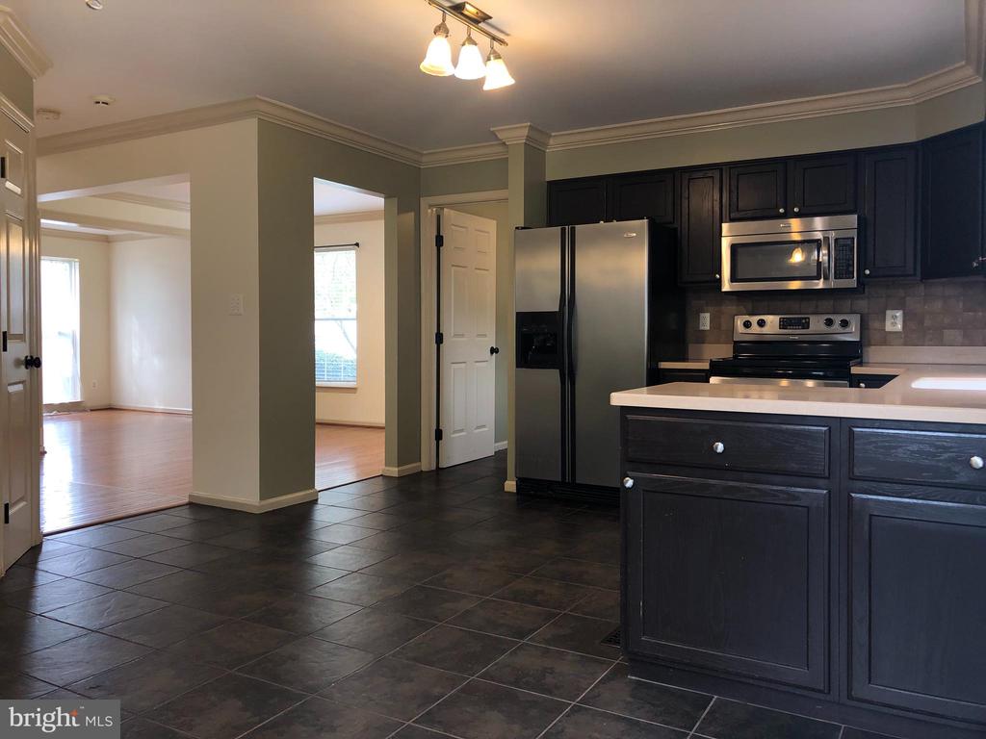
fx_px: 798
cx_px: 493
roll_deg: -1.6
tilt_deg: -1.9
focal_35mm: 28
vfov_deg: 49.7
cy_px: 370
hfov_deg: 63.4
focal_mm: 3.99
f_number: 1.8
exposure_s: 1/32
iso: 20
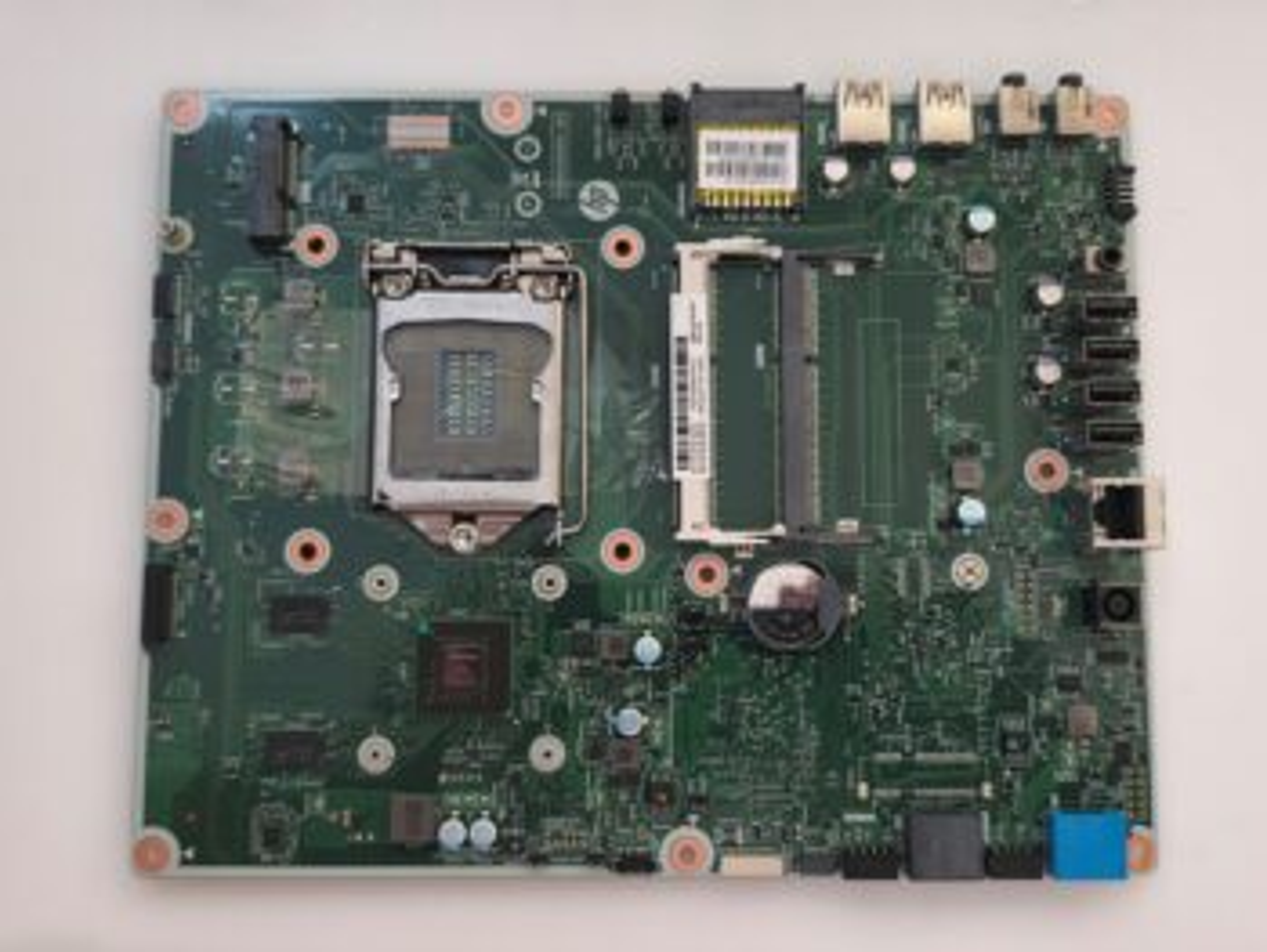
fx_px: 1282
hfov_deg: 52.6
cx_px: 634
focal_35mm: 35
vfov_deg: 40.7
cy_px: 476
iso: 200
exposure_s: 1/50
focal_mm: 6.57
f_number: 1.6
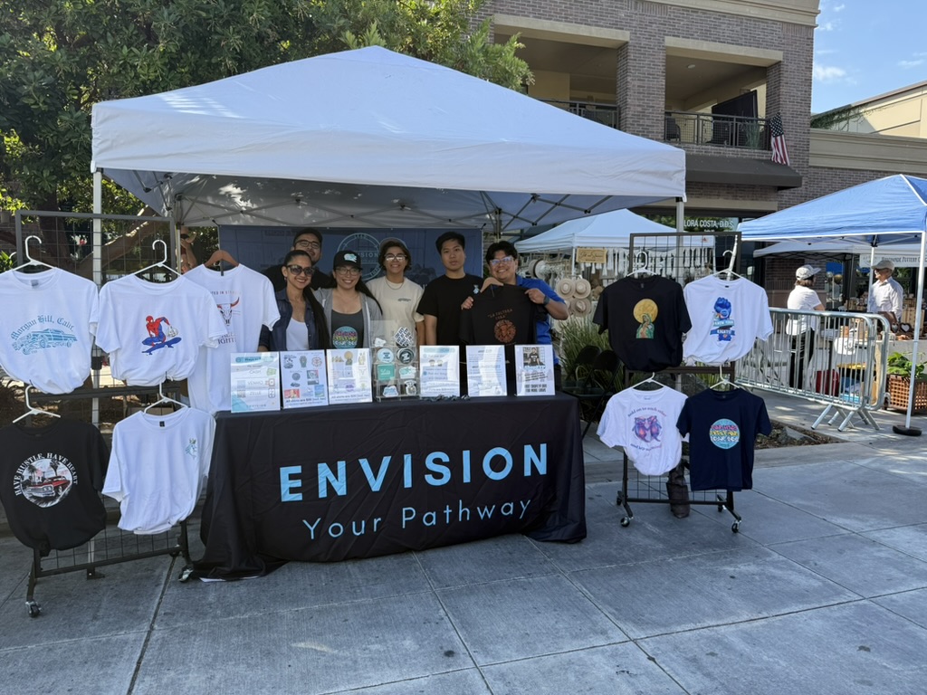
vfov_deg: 56.8
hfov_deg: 71.6
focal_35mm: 24
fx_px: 643
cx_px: 464
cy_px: 348
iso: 80
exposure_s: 1/888
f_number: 1.78
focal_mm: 6.76
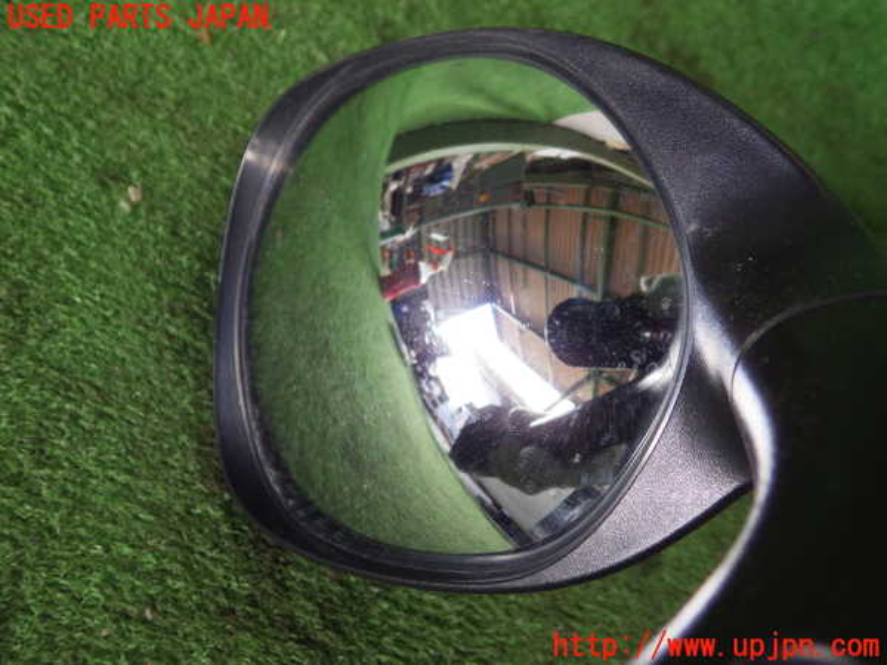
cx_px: 444
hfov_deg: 58.4
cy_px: 332
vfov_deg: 45.4
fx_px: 794
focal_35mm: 31
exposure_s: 1/50
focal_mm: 5.5
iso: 250
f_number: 2.3
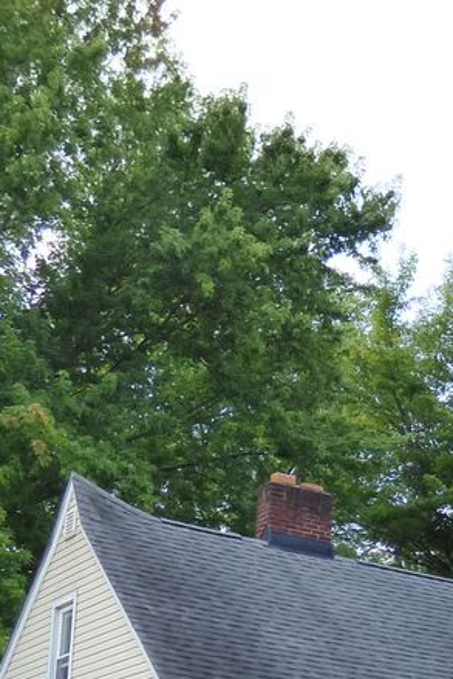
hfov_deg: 17.6
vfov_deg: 26.5
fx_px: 1339
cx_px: 639
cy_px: 720
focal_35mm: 71
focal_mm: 3.58
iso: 200
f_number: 2.8
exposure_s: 1/640
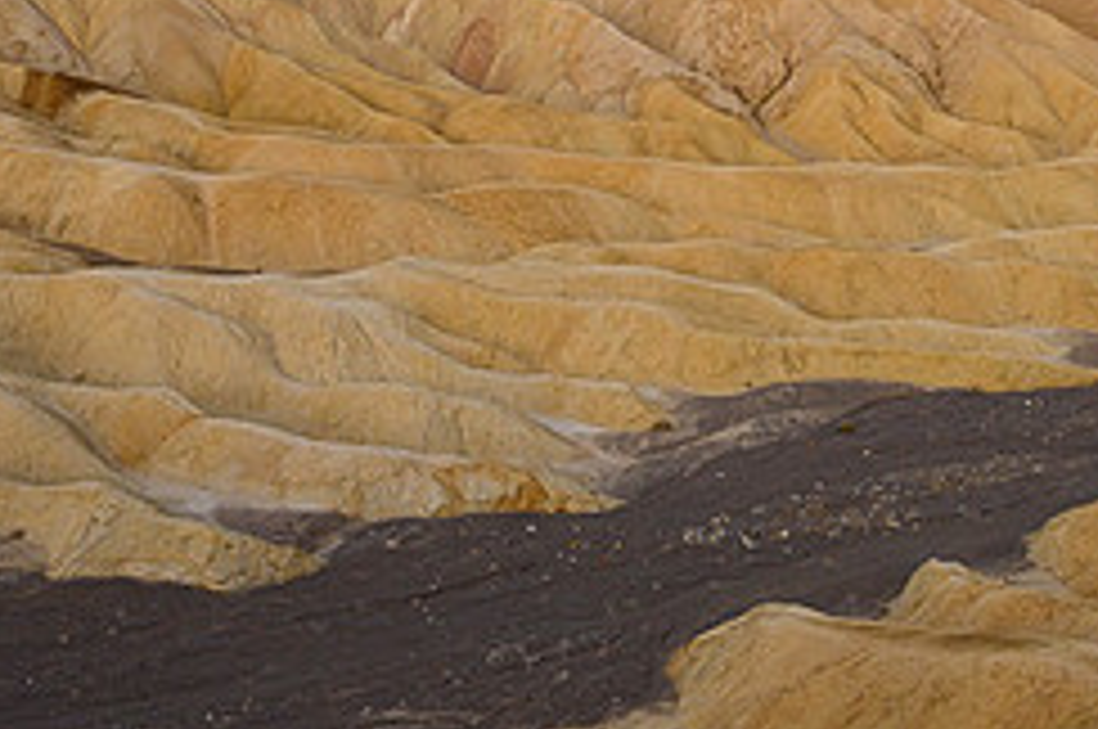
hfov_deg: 28.6
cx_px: 886
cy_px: -18
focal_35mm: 69
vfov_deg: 19.1
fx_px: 2102
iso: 100
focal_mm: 29
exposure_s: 1/6
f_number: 18
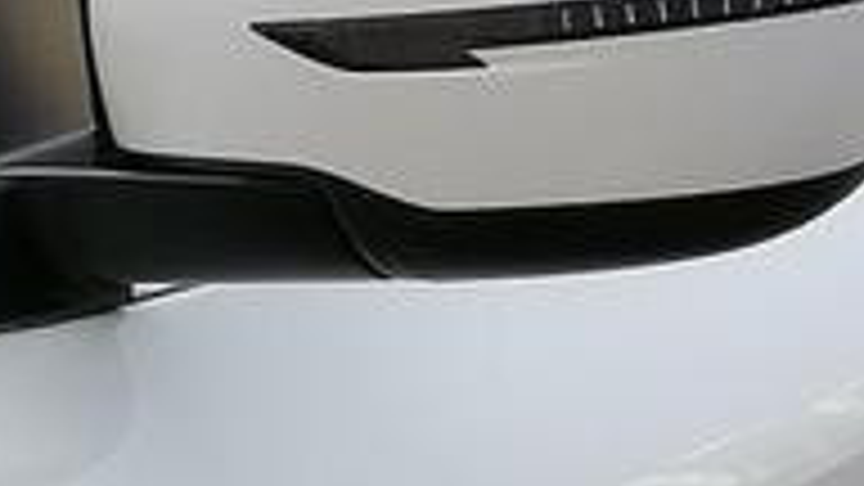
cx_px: 684
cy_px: 718
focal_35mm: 251
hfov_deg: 8.6
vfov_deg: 4.8
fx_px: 5750
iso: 50
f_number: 1.8
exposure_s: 1/387
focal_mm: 5.3
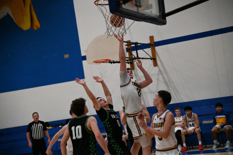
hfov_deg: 23.7
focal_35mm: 86
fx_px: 556
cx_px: 116
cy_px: 78
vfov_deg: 15.9
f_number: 4
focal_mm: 86
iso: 51200
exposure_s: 1/8000
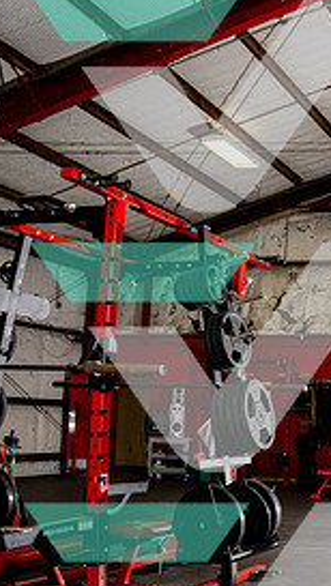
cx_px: 578
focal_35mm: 47
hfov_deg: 19.6
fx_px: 732
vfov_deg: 43.4
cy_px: 357
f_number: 8
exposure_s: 1/250
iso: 2000
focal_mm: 20
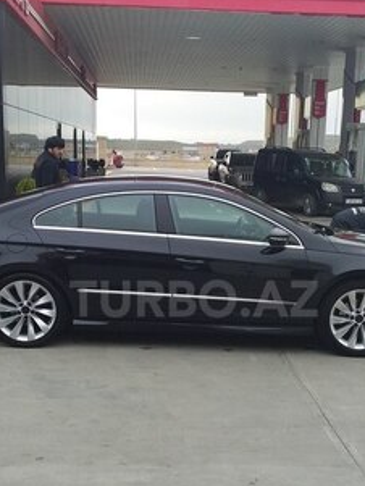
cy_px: 299
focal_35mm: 51
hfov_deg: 28.6
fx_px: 717
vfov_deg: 37.3
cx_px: 194
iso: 40
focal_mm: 3.3
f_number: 2.2
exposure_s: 1/188
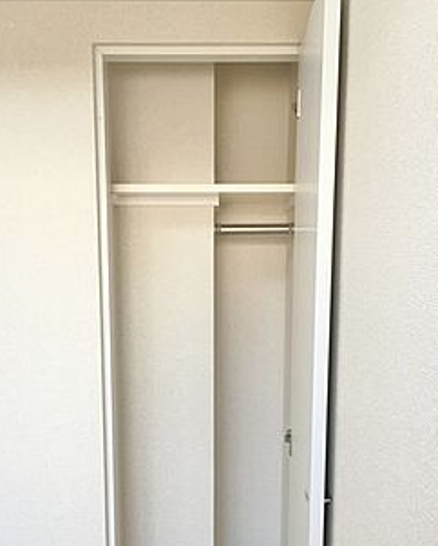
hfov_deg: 33.5
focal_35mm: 45
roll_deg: +0.0
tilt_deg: -10.2
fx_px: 728
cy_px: 381
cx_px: 212
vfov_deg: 40.4
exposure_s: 1/40
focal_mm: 4.15
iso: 32
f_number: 2.2
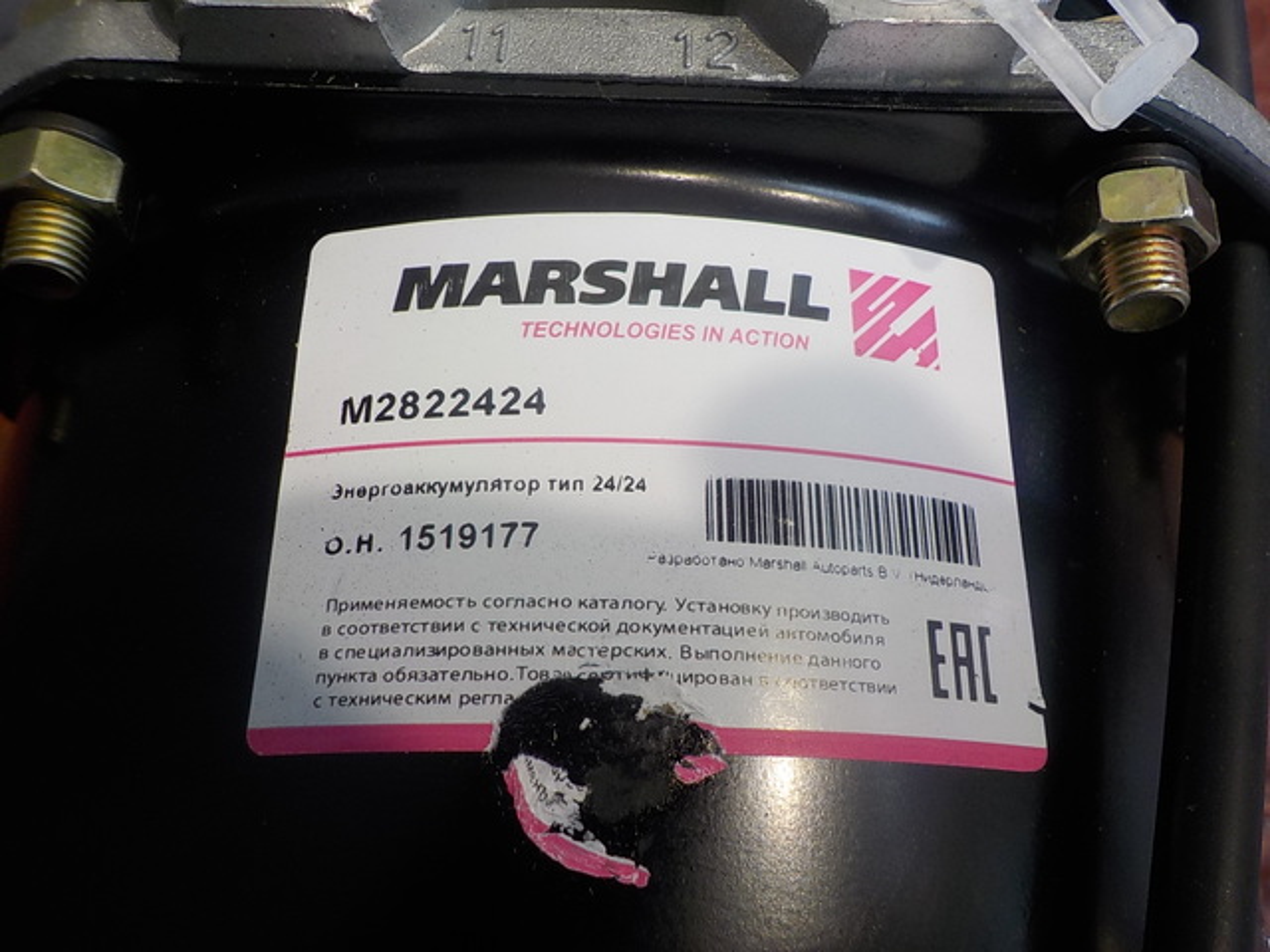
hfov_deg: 60.0
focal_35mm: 30
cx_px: 635
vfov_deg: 46.8
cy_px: 476
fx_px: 1101
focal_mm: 4.1
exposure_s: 1/30
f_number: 3.3
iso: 125
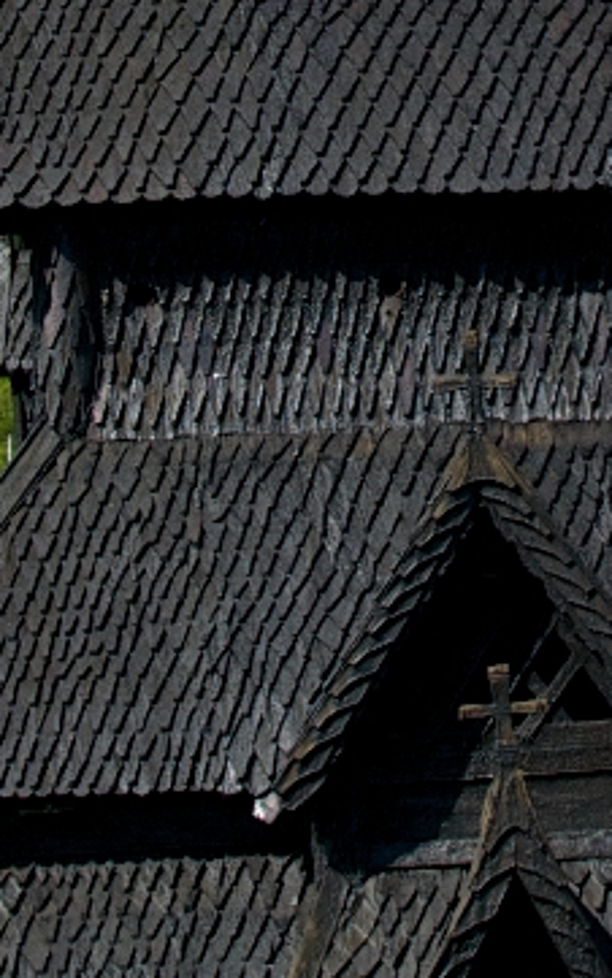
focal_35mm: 179
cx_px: 621
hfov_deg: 7.3
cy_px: -54
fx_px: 4771
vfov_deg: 11.6
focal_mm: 20
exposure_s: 1/125
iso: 200
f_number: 8
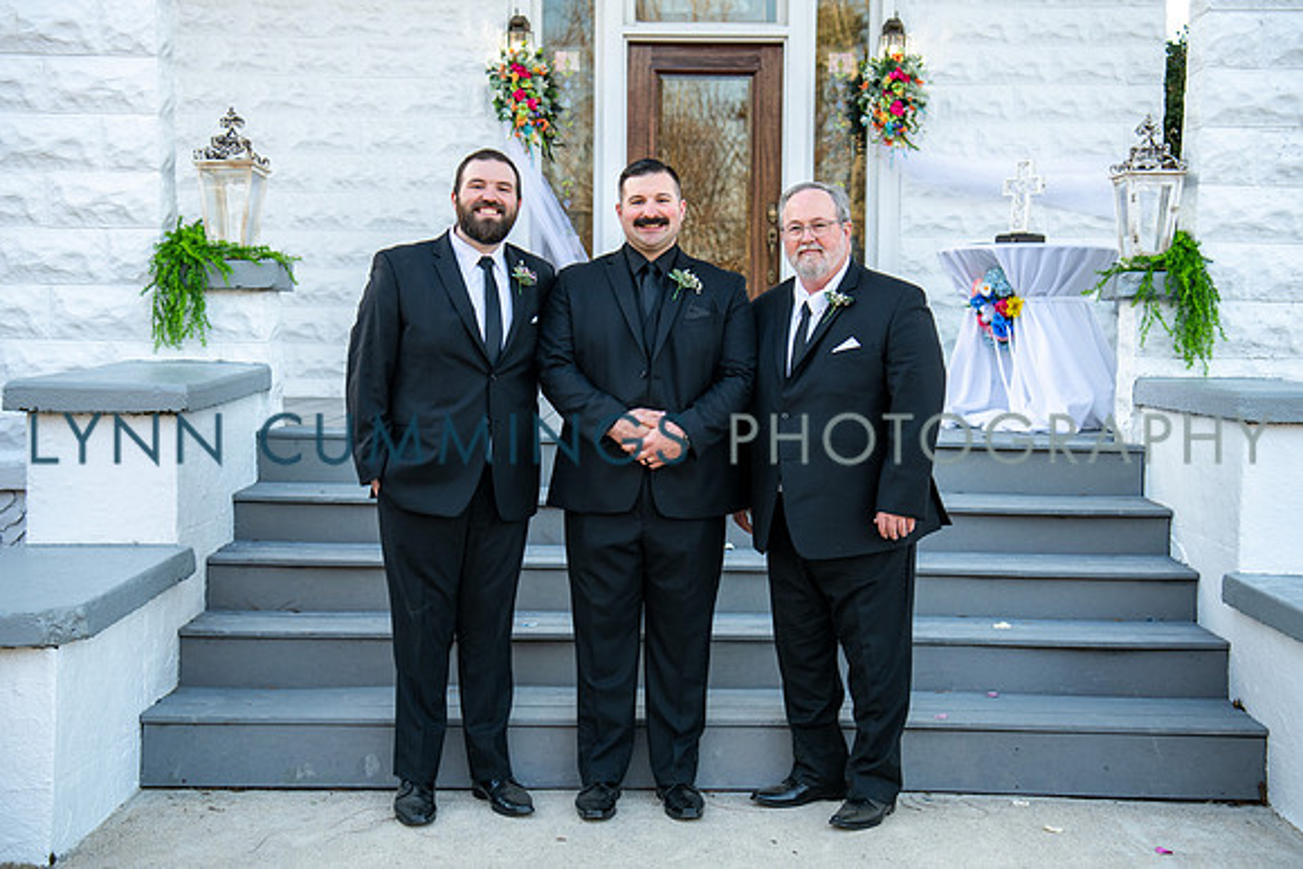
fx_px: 1858
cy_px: 415
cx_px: 653
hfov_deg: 38.6
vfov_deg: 26.3
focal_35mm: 51
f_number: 3.5
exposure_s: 1/320
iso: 250
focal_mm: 46
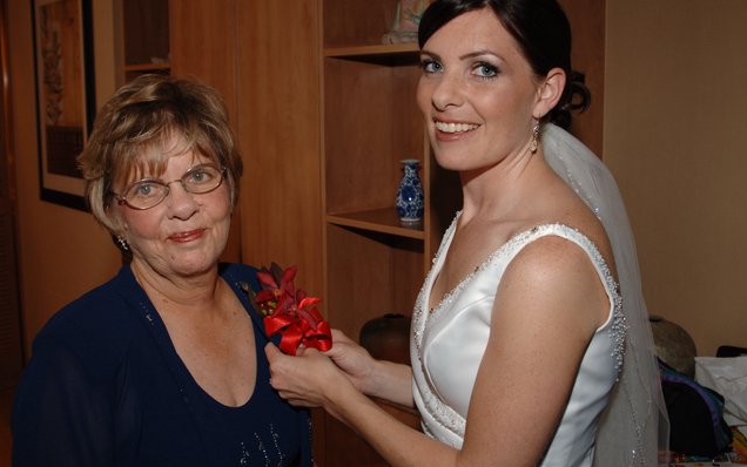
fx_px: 876
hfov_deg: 46.2
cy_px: 231
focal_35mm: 43
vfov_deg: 29.9
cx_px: 375
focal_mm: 28
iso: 400
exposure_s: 1/60
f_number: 5.6
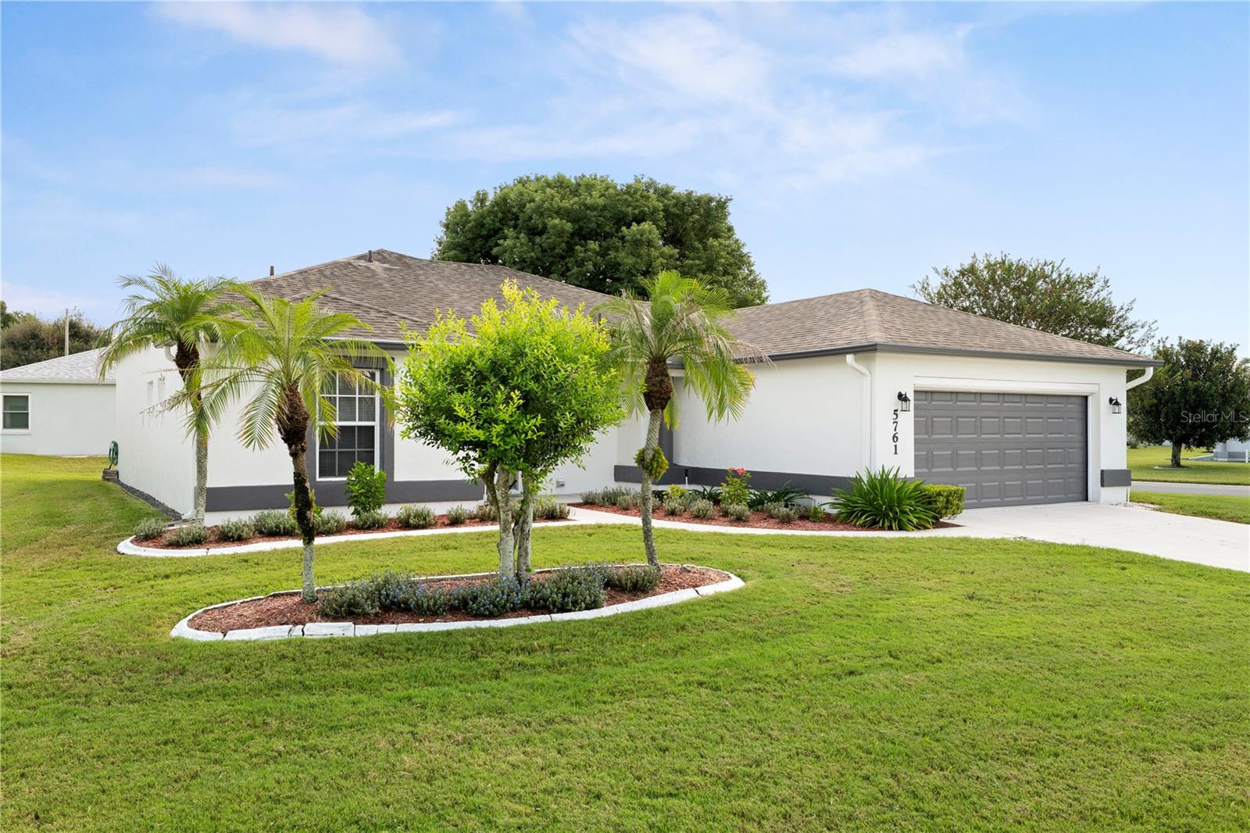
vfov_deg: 46.4
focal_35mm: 28
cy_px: 416
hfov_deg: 65.5
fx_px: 972
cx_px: 625
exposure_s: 1/100
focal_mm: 28
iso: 400
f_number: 10
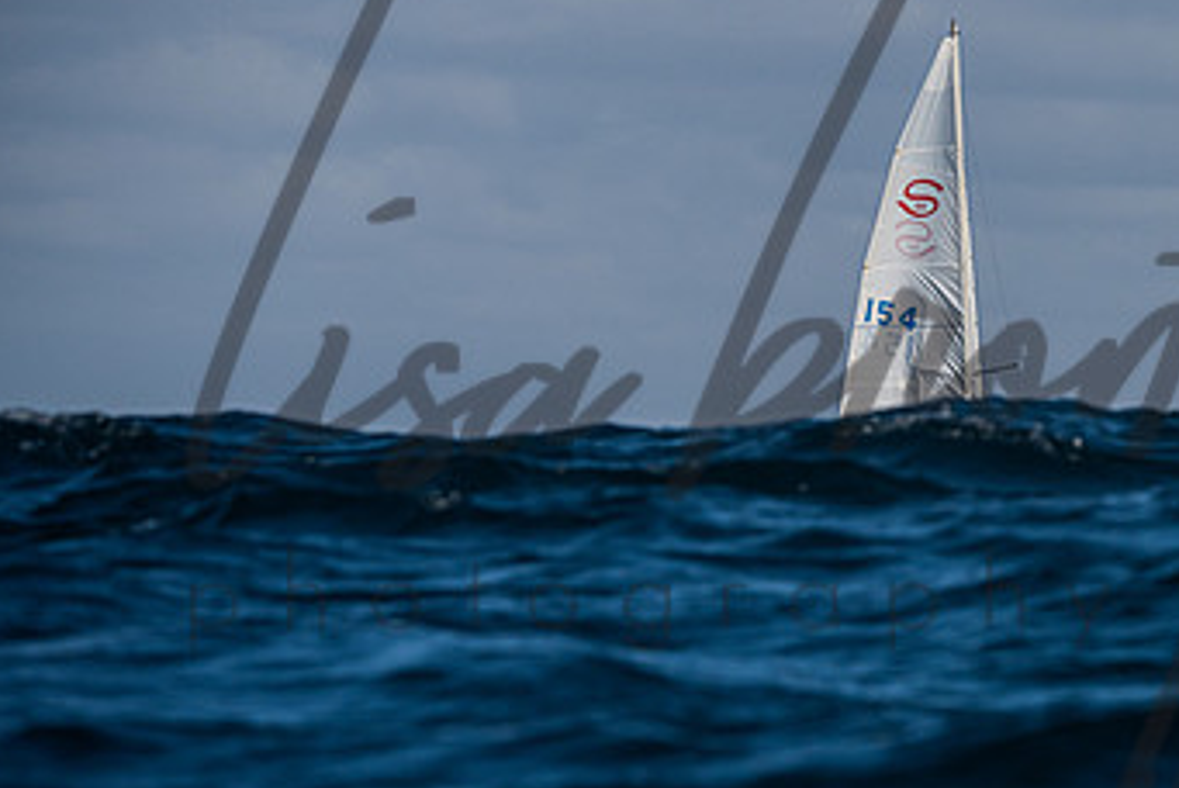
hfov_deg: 5.0
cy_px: 340
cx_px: 958
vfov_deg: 3.4
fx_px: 13373
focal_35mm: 408
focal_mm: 240
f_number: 6.3
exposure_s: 1/8000
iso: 400
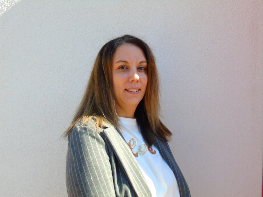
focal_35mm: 29
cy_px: 98
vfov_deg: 48.2
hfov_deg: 61.7
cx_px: 132
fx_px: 220
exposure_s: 1/200
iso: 80
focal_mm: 5.2
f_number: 3.6
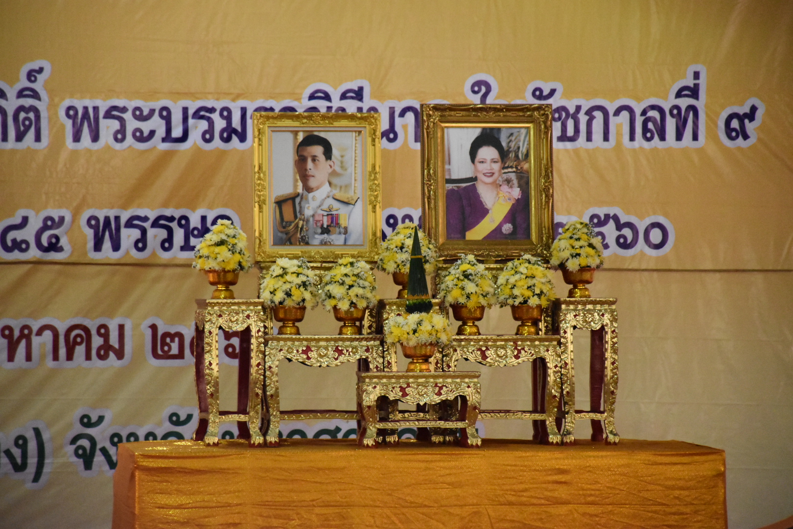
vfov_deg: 6.5
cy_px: 264
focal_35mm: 210
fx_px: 4625
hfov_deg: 9.8
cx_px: 396
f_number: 5.6
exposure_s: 1/125
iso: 7200
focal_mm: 140
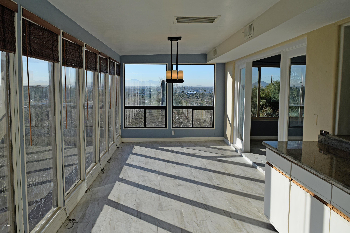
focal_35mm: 30
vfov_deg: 43.6
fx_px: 292
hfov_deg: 61.9
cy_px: 116
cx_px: 175
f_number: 9
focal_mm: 20
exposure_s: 1/320
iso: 200
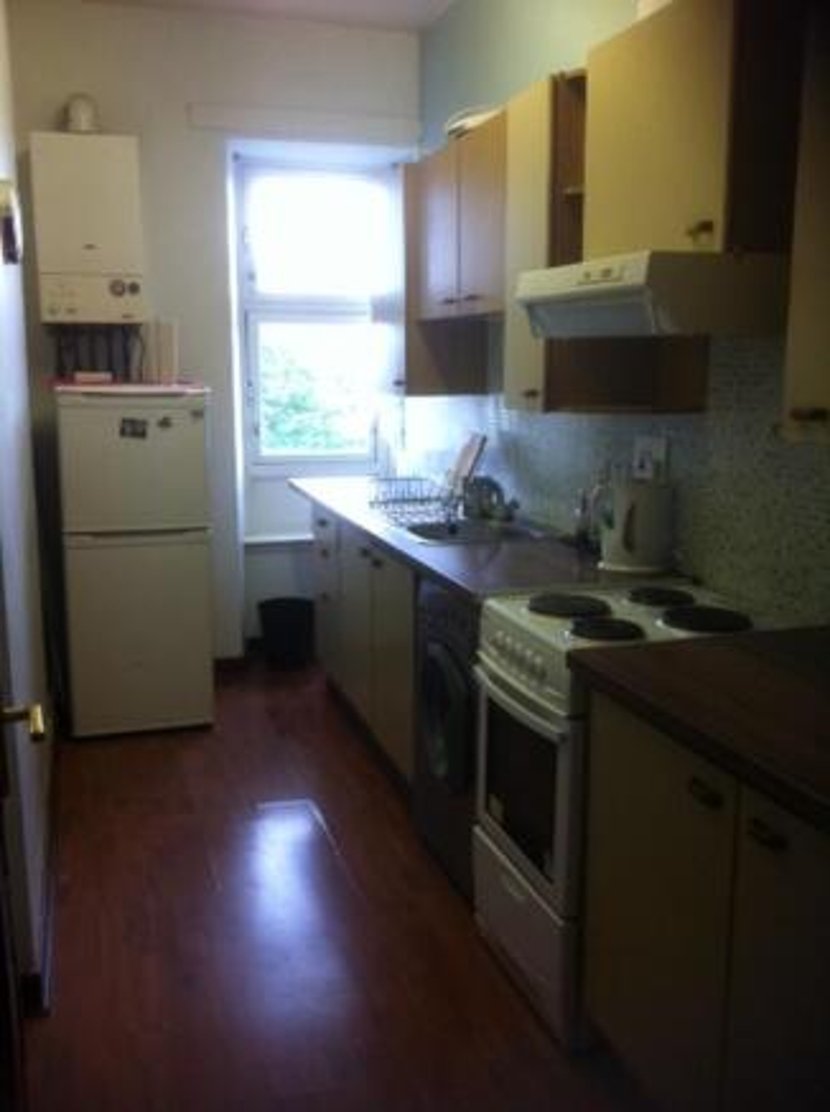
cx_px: 415
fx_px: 1123
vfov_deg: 52.7
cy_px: 556
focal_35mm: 35
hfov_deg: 40.6
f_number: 2.8
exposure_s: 1/15
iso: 80
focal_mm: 3.85
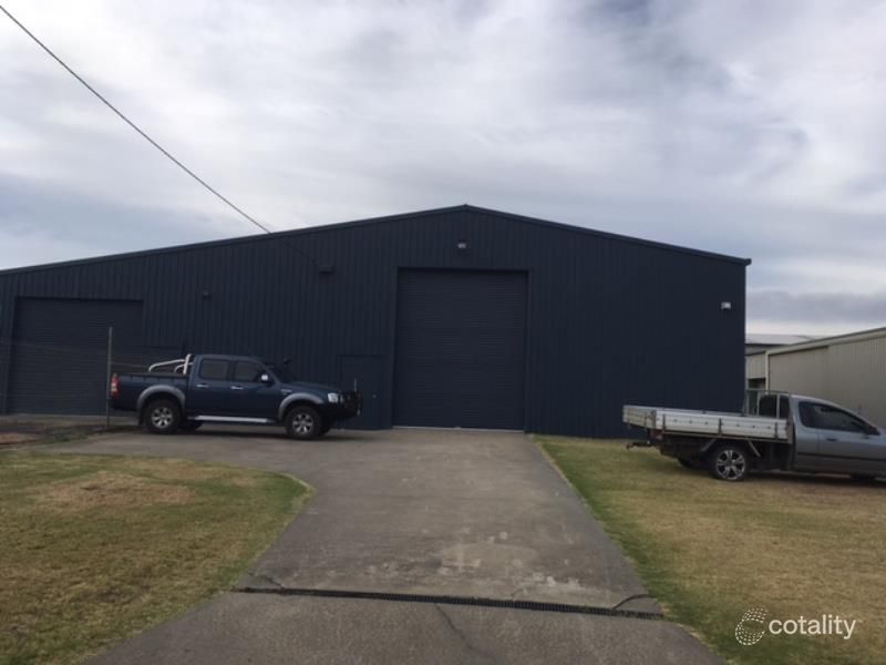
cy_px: 332
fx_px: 742
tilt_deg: +4.3
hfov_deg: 61.7
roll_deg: +0.1
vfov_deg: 48.2
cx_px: 443
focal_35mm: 29
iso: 25
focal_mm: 4.15
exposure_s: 1/1304
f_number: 2.2
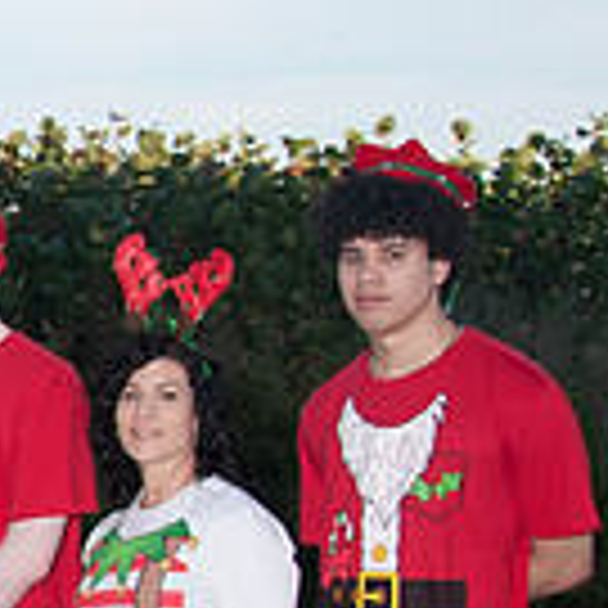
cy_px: 538
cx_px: -572
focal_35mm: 120
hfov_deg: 12.8
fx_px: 2385
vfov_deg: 14.4
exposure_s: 1/250
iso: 100
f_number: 7.1
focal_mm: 22
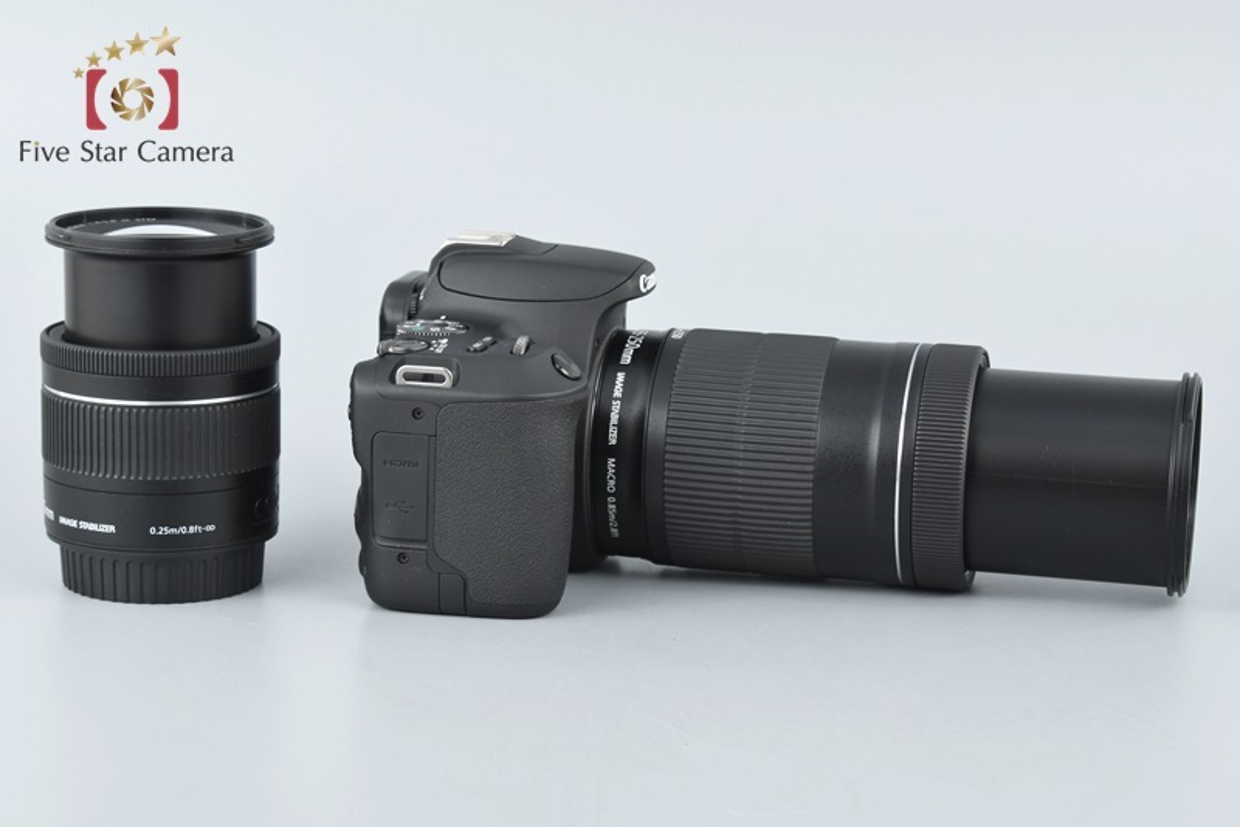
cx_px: 620
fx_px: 3618
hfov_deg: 19.4
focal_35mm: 105
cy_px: 414
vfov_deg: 13.1
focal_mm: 70
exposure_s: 1/250
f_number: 11
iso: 500
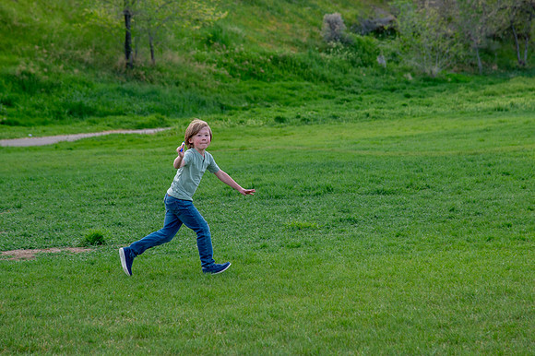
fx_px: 2427
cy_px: 129
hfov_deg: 12.6
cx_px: 268
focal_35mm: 163
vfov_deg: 8.4
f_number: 5
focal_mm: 120
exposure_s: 1/500
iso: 200
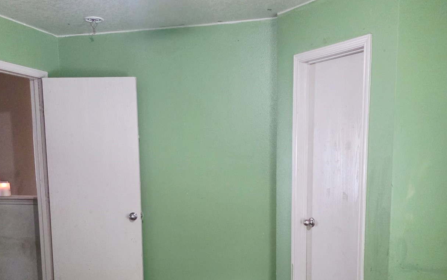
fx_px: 499
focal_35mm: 41
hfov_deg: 48.2
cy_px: 223
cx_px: 229
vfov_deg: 30.5
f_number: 1.7
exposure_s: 1/120
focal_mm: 6.3
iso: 1600
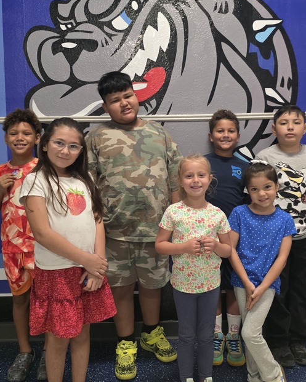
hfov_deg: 40.1
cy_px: 161
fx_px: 419
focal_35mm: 37
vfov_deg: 48.9
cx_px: 173
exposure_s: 1/120
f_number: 1.7
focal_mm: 6.3
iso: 1250
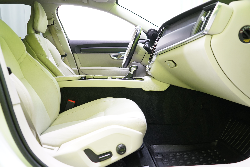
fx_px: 208
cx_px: 125
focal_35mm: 30
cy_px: 84
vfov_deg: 43.6
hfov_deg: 61.9
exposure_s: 1/20
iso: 2000
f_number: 5
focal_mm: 30
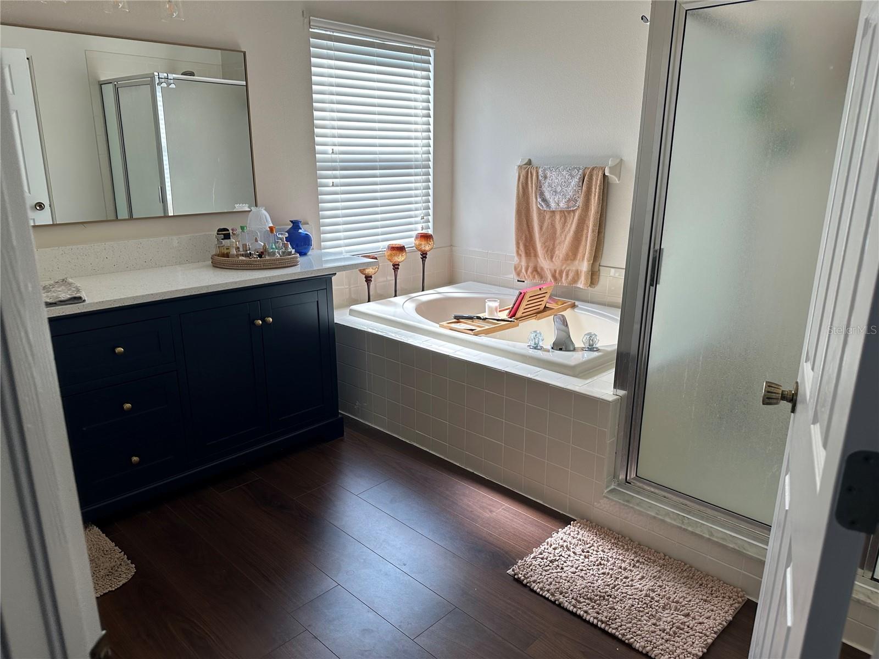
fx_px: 609
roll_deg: +0.9
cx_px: 440
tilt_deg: -17.4
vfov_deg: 56.8
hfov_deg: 71.6
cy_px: 330
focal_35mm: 24
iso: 64
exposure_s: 1/230
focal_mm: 6.86
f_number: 1.78
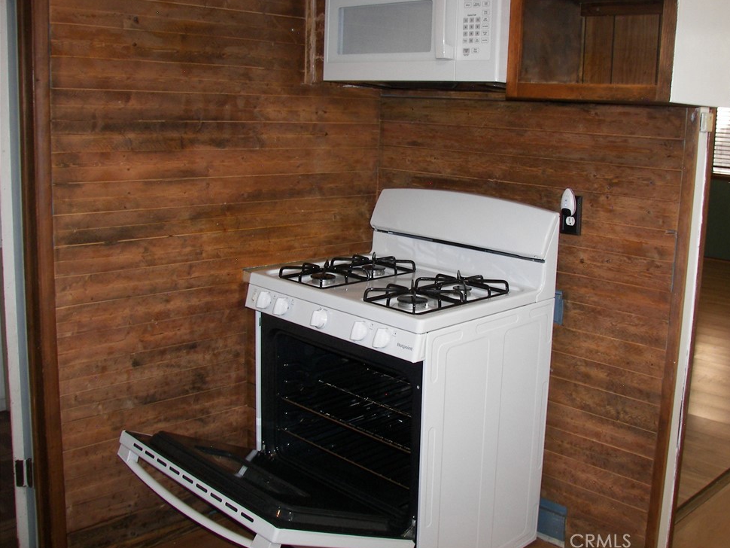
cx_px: 385
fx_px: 802
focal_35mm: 38
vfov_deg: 37.7
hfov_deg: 48.9
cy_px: 263
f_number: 2.8
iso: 100
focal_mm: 6
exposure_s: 1/30
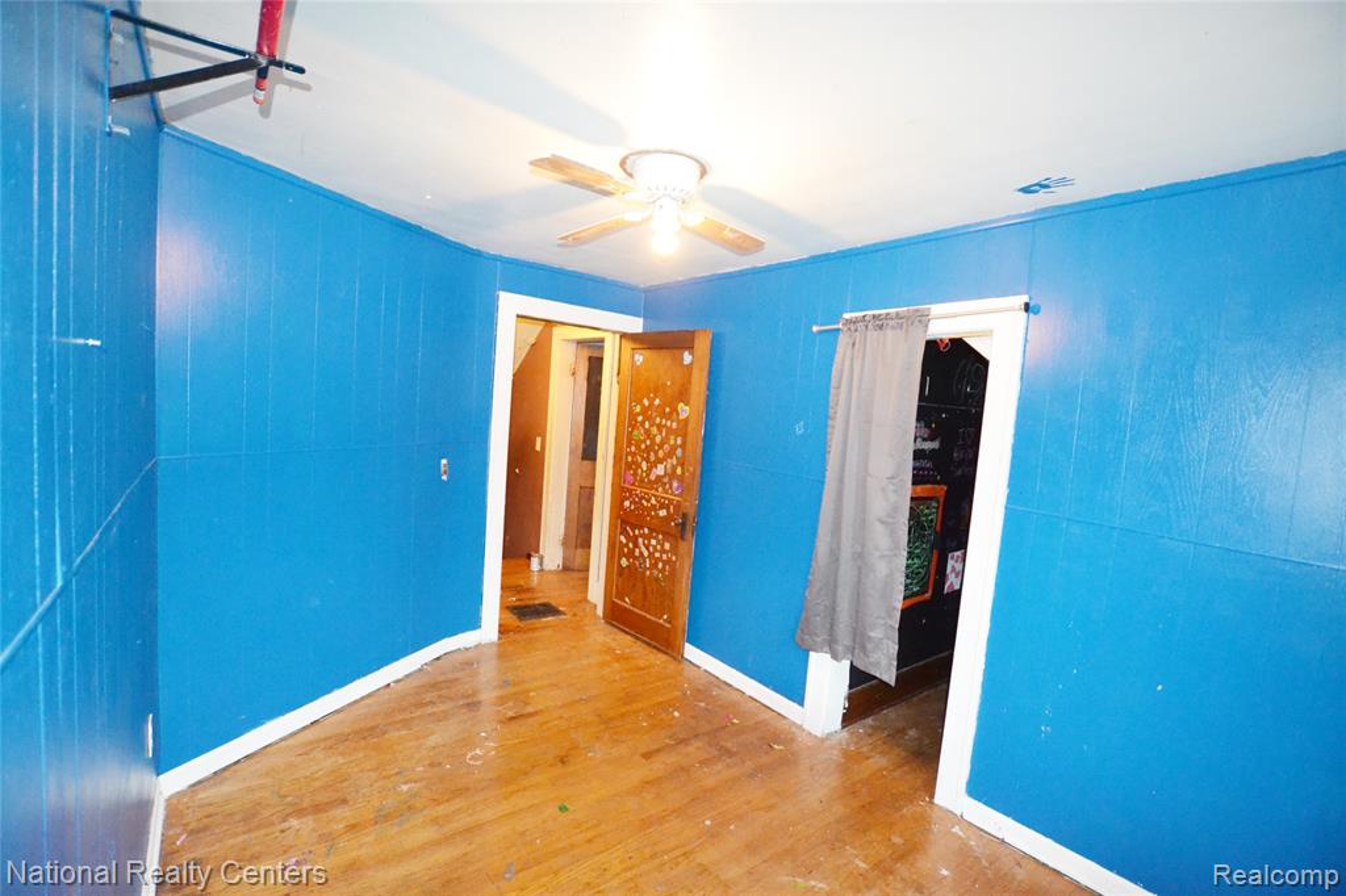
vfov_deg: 77.3
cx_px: 673
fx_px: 561
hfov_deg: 100.4
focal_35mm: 15
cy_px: 448
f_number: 3.5
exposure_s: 1/60
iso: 3200
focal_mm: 10
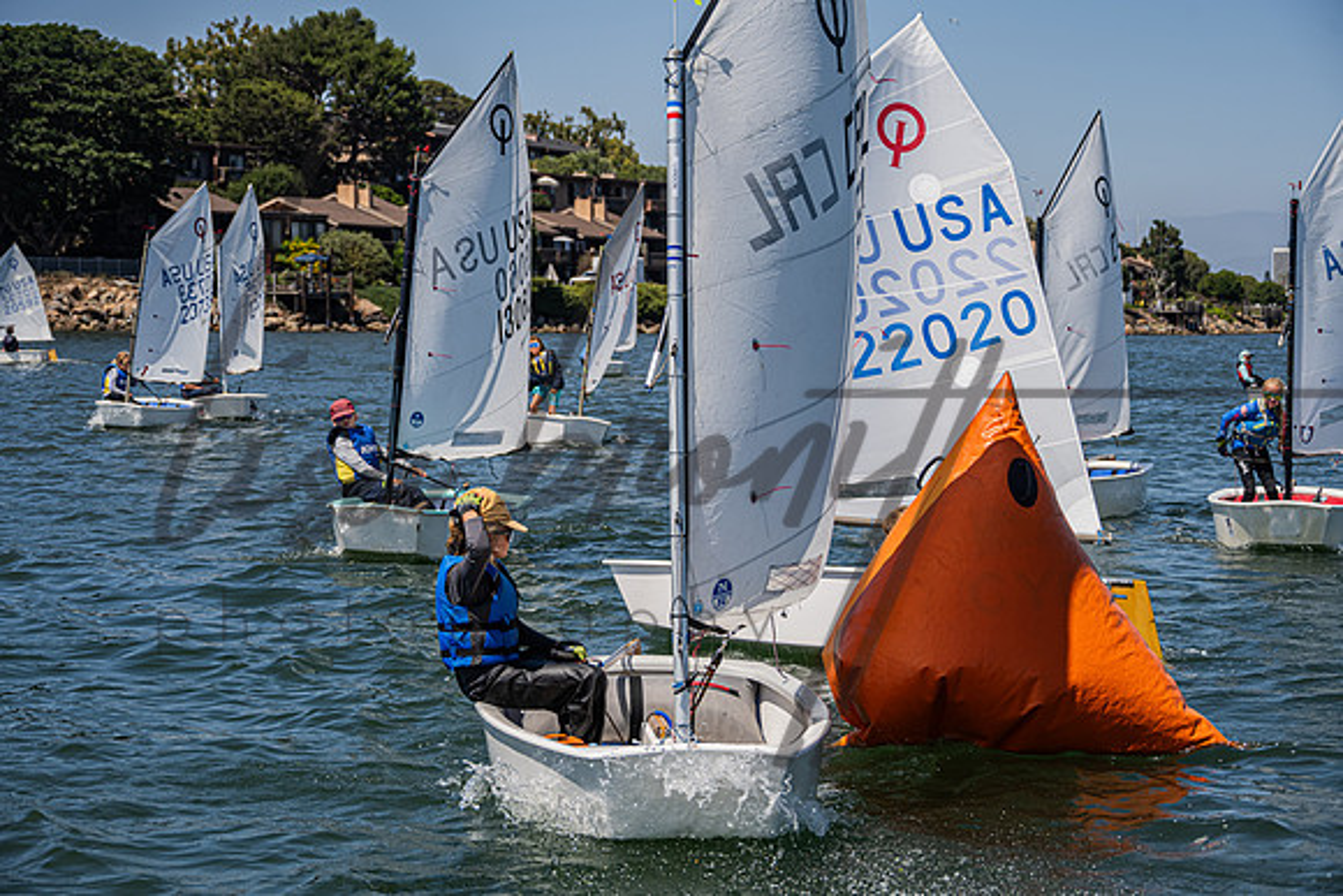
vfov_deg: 20.1
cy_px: 448
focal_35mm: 68
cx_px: 672
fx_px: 2523
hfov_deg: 29.8
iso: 250
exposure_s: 1/1250
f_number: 6
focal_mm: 66
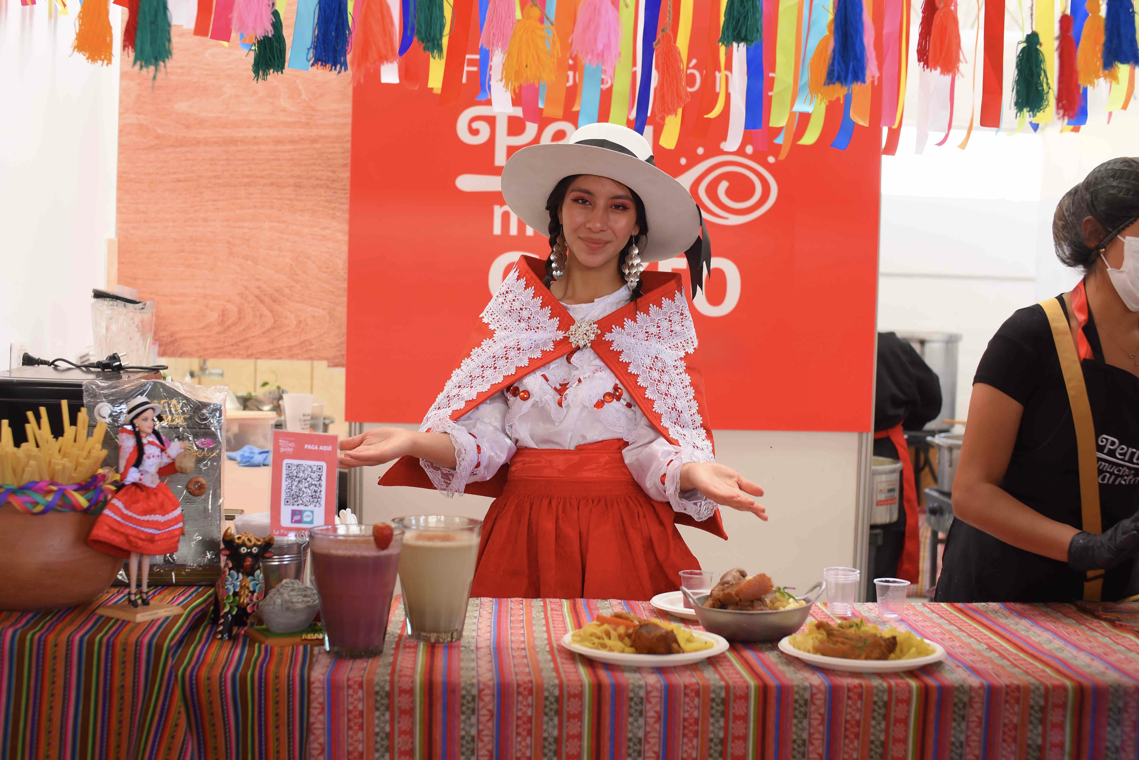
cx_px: 570
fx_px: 1582
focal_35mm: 50
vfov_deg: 27.0
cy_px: 380
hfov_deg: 39.6
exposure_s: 1/160
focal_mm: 50
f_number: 3.5
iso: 640
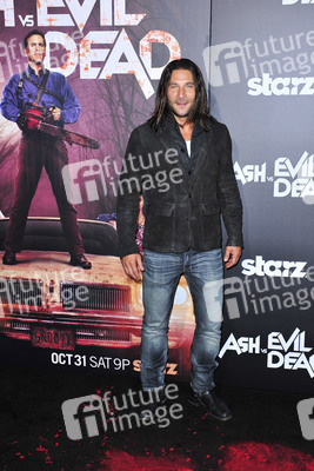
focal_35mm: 40
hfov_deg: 33.4
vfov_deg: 48.4
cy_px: 236
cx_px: 157
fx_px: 523
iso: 640
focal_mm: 40
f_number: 5.6
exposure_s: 1/320
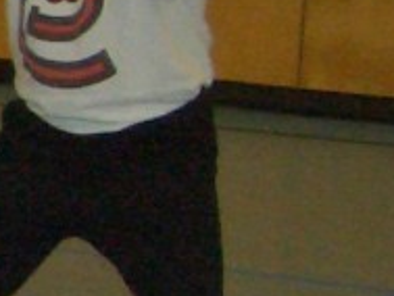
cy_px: 198
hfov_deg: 6.4
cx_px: -1030
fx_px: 3030
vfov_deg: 5.6
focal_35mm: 266
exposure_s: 1/60
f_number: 2.6
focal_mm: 5.8
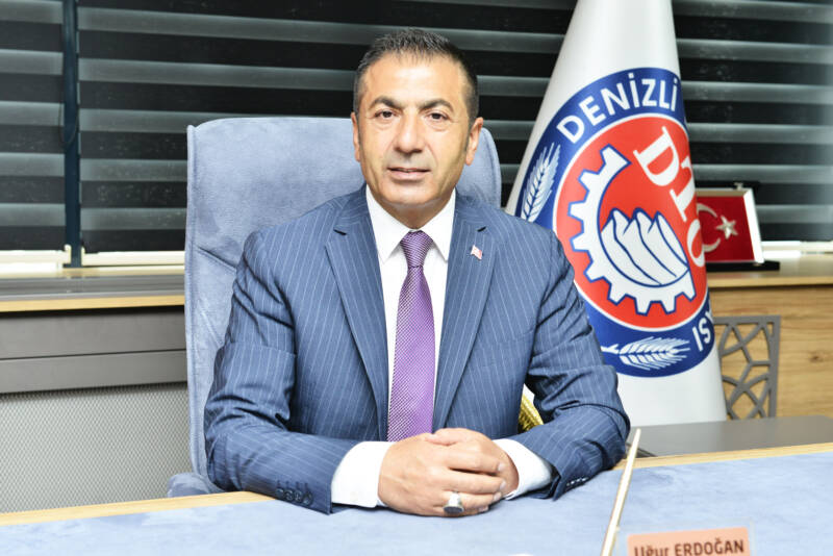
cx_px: 416
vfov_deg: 24.2
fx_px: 1296
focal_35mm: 56
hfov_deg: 35.6
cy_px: 278
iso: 900
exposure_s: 1/60
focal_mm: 56
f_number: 5.6
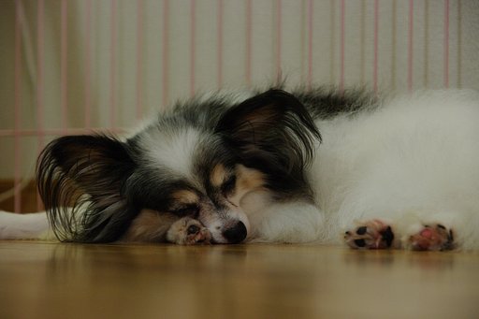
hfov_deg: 19.5
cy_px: 160
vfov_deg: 13.0
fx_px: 1397
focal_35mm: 105
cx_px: 240
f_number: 4.5
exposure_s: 1/25
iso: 800
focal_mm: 70
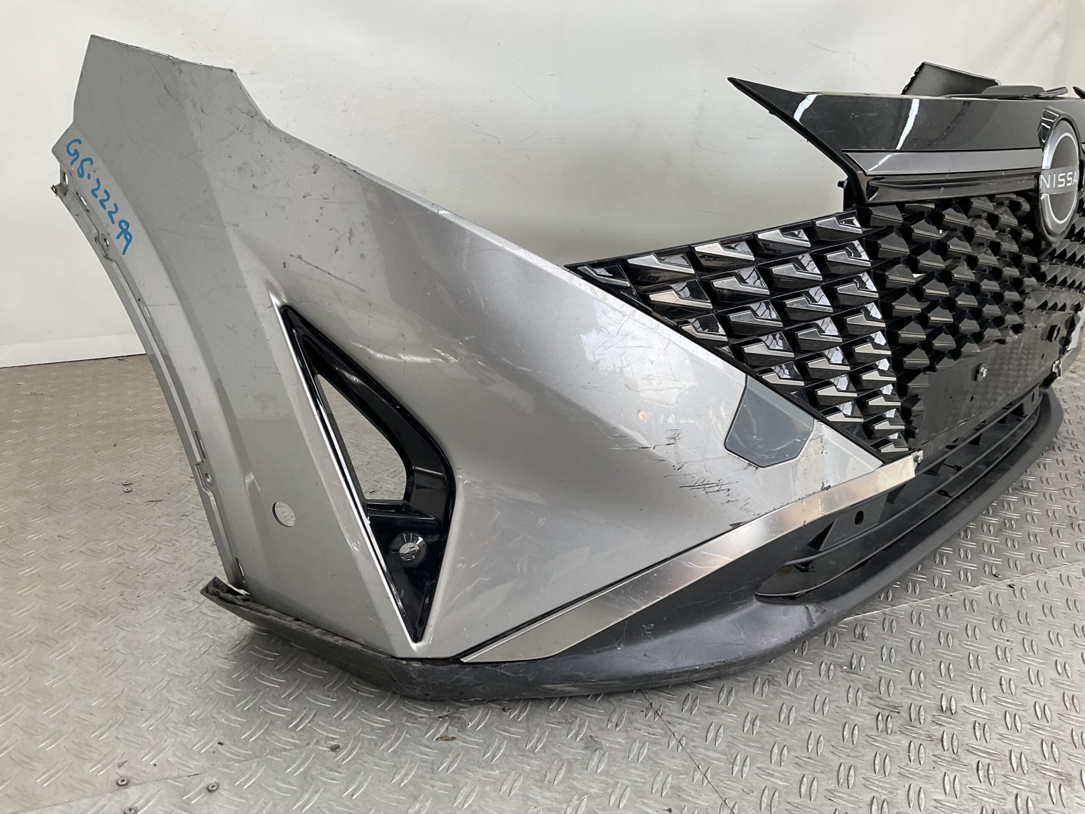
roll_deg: -5.9
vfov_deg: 48.2
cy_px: 407
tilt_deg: -23.2
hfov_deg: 61.7
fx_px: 909
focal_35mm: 29
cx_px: 542
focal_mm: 3
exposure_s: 1/141
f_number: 1.8
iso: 16
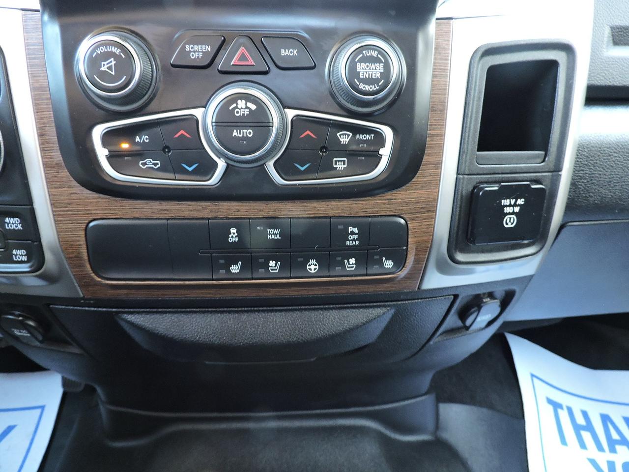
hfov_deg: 71.6
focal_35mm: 24
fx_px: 436
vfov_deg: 56.8
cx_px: 314
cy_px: 236
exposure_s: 1/8
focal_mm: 4.3
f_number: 3
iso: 400
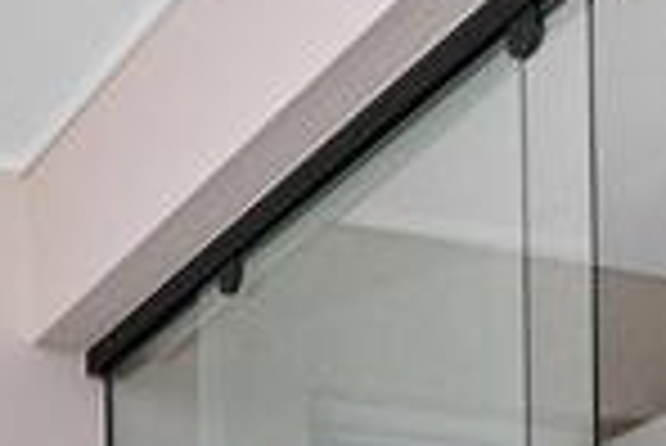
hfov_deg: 22.1
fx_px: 1500
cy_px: 1061
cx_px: -238
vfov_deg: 13.0
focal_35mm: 81
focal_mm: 10
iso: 800
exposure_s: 1/200
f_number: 8
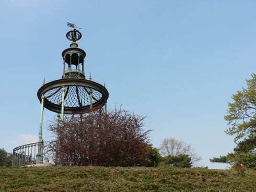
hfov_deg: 52.6
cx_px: 128
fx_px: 259
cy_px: 96
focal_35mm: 35
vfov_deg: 40.7
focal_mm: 6
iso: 64
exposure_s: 1/320
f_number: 5.6
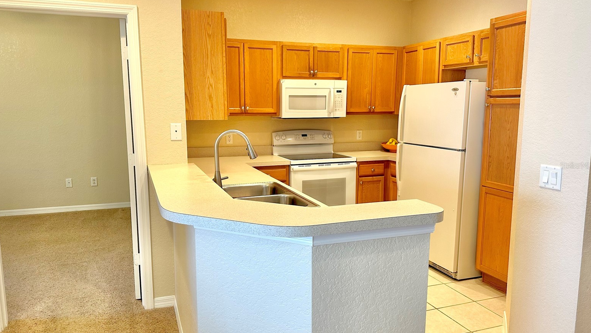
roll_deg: +0.2
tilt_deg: -7.4
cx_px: 291
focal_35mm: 27
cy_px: 165
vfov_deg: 42.9
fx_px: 423
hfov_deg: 69.8
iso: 160
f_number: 1.78
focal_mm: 6.86
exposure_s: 1/60
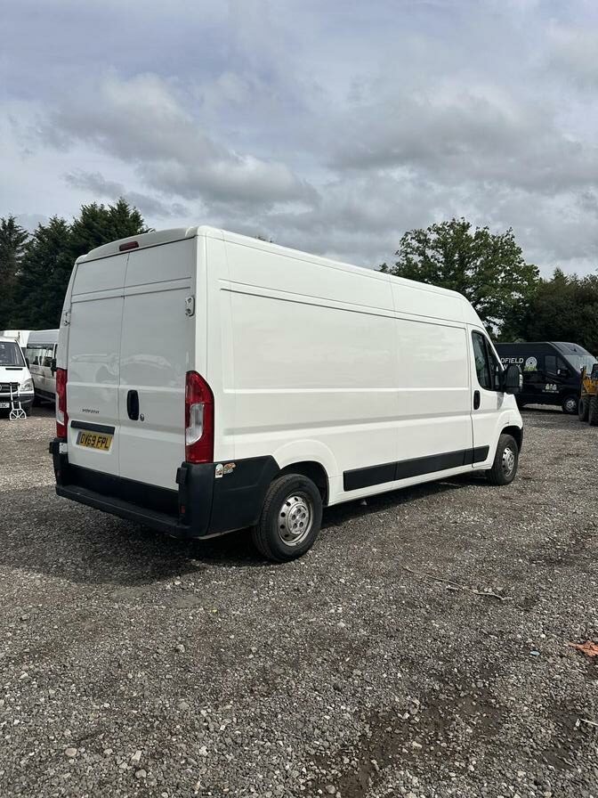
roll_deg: -0.4
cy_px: 399
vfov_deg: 71.6
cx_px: 299
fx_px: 553
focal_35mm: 24
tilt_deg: -6.6
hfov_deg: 56.8
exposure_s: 1/12048
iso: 80
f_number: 1.78
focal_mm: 6.86
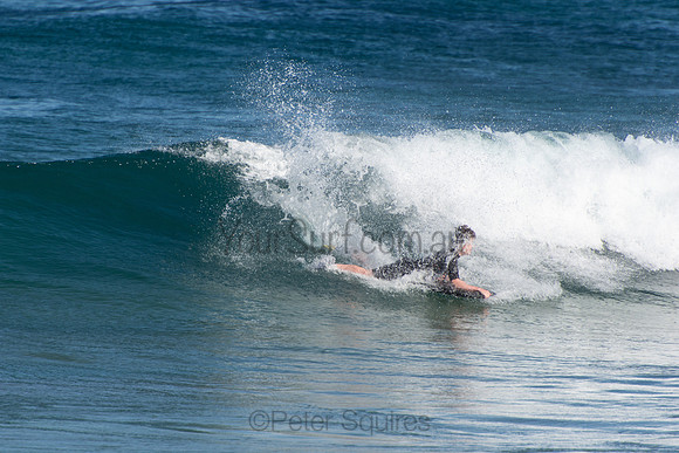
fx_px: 11319
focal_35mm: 600
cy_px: 226
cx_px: 340
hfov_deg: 3.4
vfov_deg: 2.3
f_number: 5.6
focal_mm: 400
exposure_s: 1/1250
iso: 220
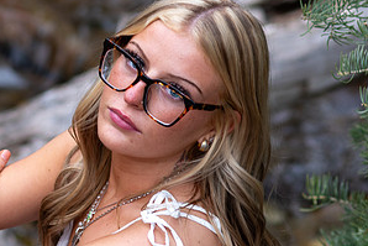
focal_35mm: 259
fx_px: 2649
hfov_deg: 7.9
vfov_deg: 5.3
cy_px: 151
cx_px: 33
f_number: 3.5
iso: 200
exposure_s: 1/40
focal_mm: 85
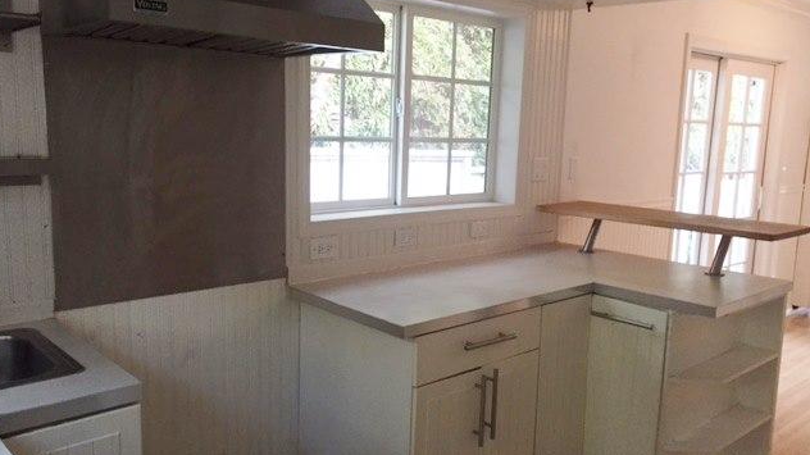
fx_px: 687
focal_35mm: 32
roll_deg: -2.7
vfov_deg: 36.6
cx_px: 401
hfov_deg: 61.0
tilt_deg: -9.6
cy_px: 235
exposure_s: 1/30
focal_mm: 4.15
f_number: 2.2
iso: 250
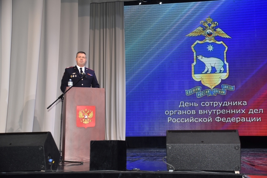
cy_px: 89
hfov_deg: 46.4
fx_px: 312
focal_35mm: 42
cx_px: 134
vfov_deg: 31.9
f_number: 4
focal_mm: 28
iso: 560
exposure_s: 1/60
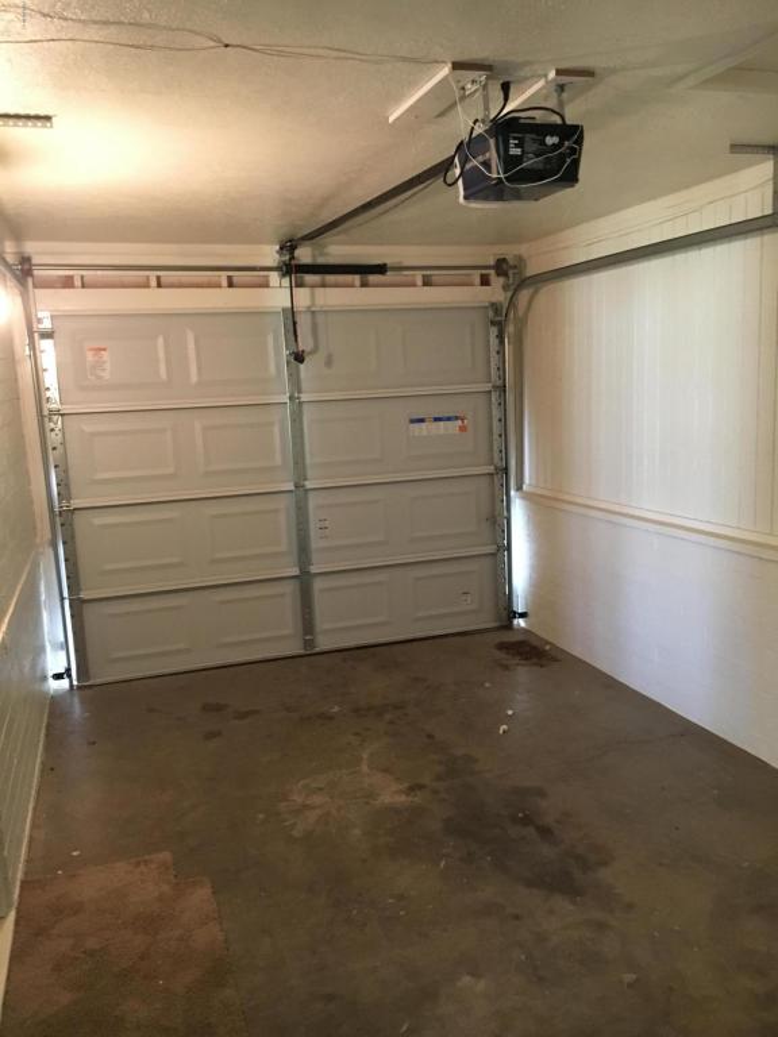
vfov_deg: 61.7
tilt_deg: -9.6
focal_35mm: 29
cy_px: 518
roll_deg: +3.1
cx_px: 389
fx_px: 869
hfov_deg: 48.2
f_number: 2.2
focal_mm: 4.15
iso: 200
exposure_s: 1/15
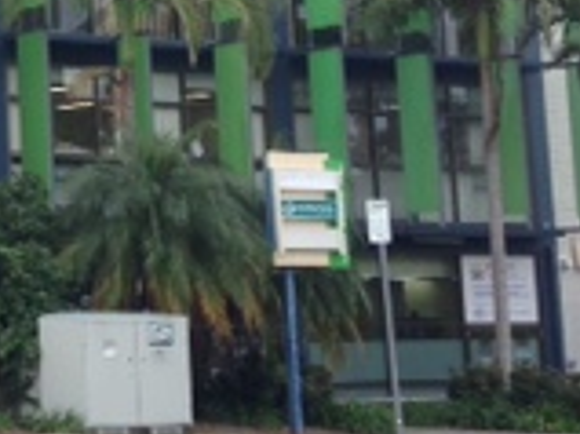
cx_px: -281
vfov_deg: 11.0
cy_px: -58
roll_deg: +0.5
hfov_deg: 13.9
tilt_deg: +9.4
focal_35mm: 133
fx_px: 2227
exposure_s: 1/214
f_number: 2.4
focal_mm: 4.12
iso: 50
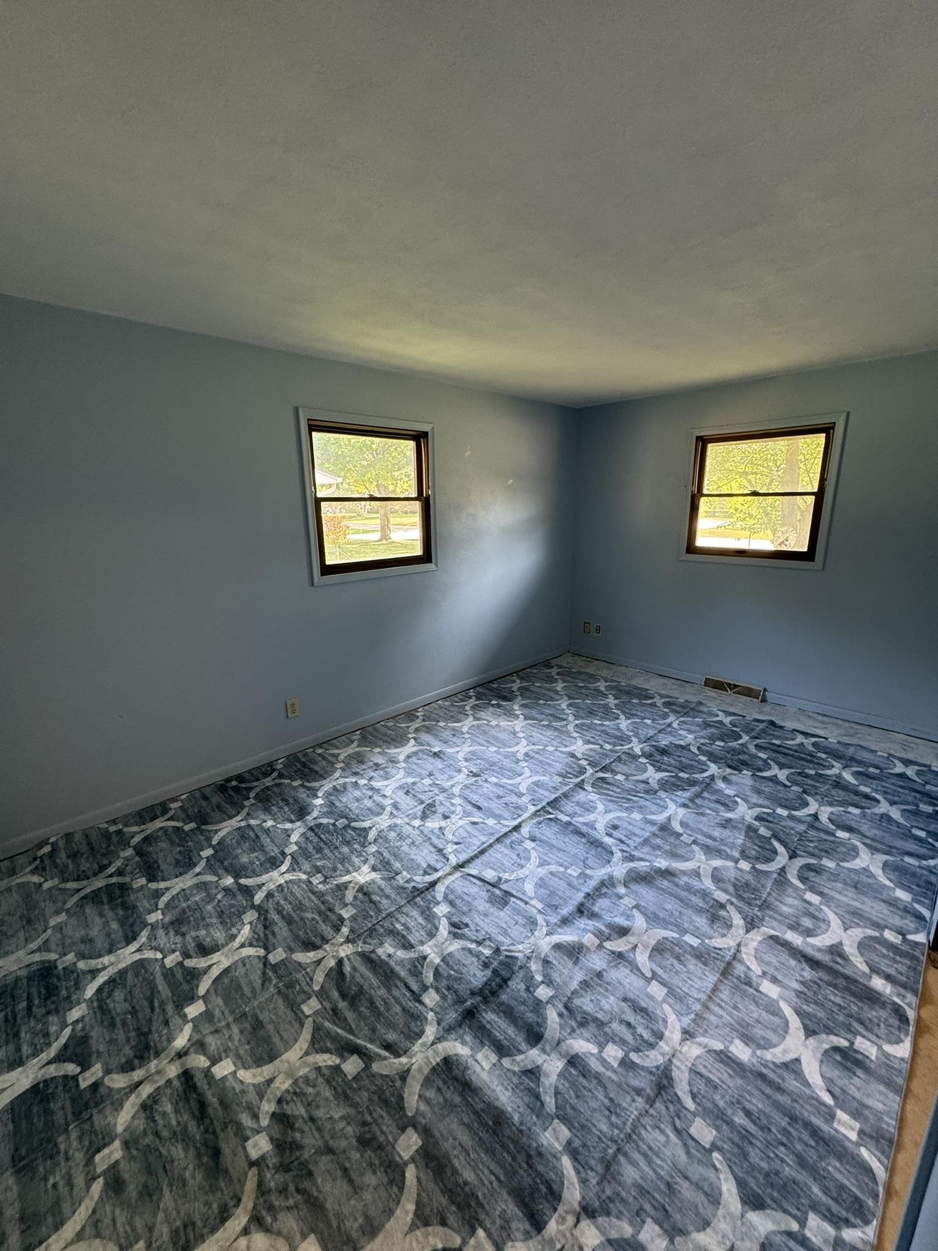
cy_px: 626
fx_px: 506
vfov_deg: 102.1
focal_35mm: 14
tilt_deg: -12.7
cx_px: 469
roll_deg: -1.2
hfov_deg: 85.7
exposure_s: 1/60
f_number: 2.2
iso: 200
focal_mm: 2.22
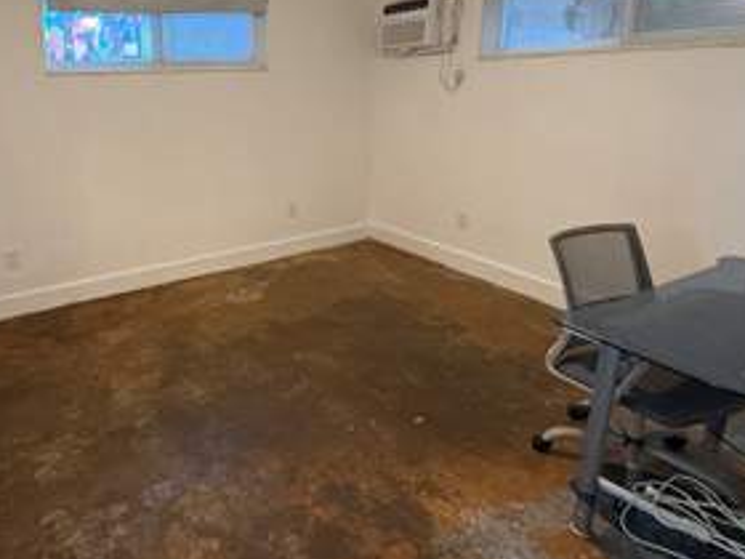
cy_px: 186
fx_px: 517
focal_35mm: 24
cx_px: 226
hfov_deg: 68.8
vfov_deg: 55.6
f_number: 2.2
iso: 640
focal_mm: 2.22
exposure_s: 1/60
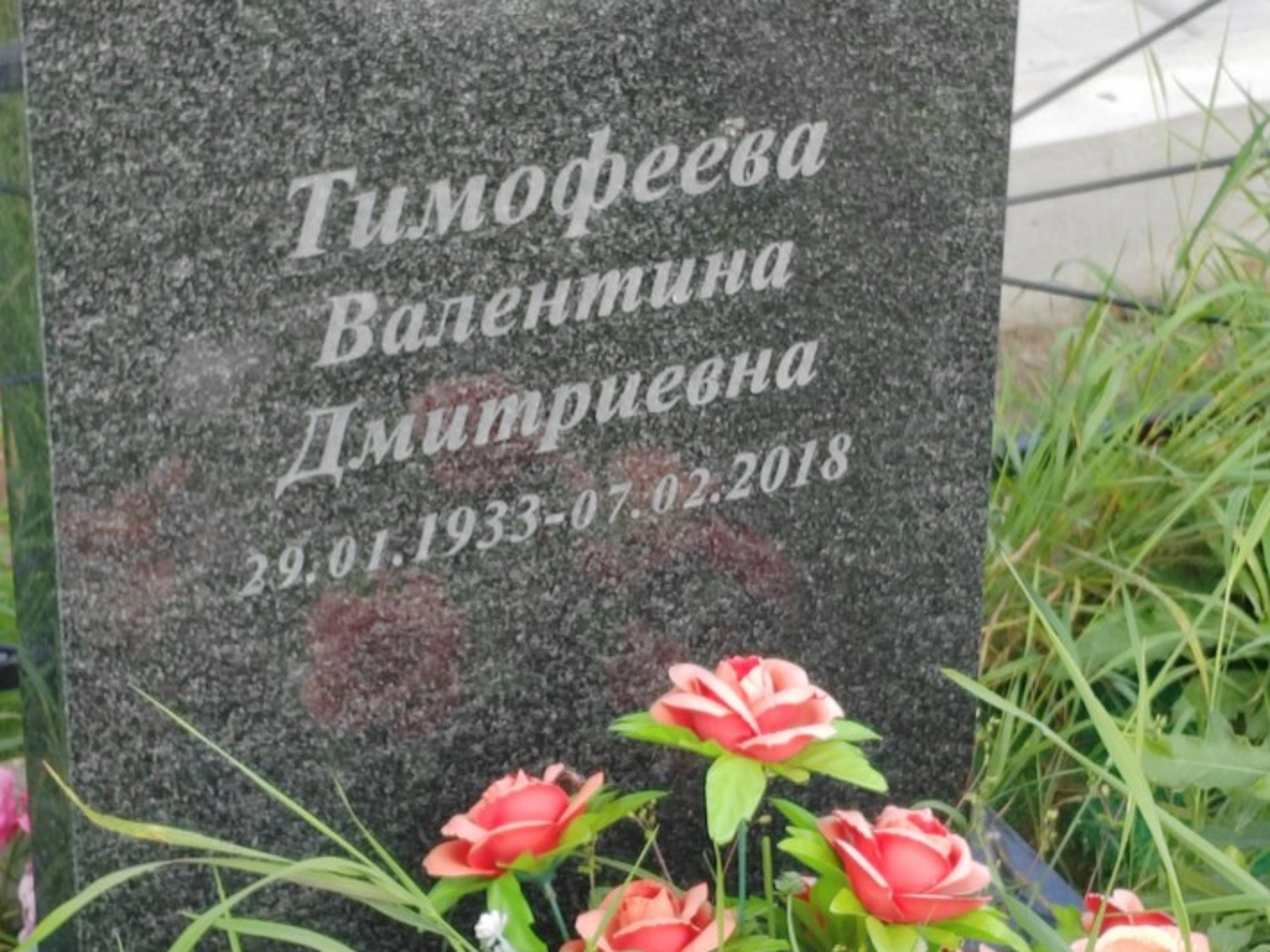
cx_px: 676
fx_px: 3816
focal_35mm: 104
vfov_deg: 14.2
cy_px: 452
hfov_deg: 18.9
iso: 100
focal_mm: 5.52
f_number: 1.9
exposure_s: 1/250
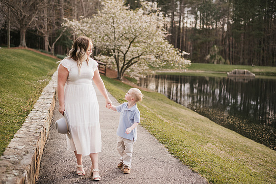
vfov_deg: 27.0
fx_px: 383
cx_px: 138
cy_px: 92
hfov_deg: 39.6
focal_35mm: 50
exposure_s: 1/640
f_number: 2.2
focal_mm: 50
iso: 125
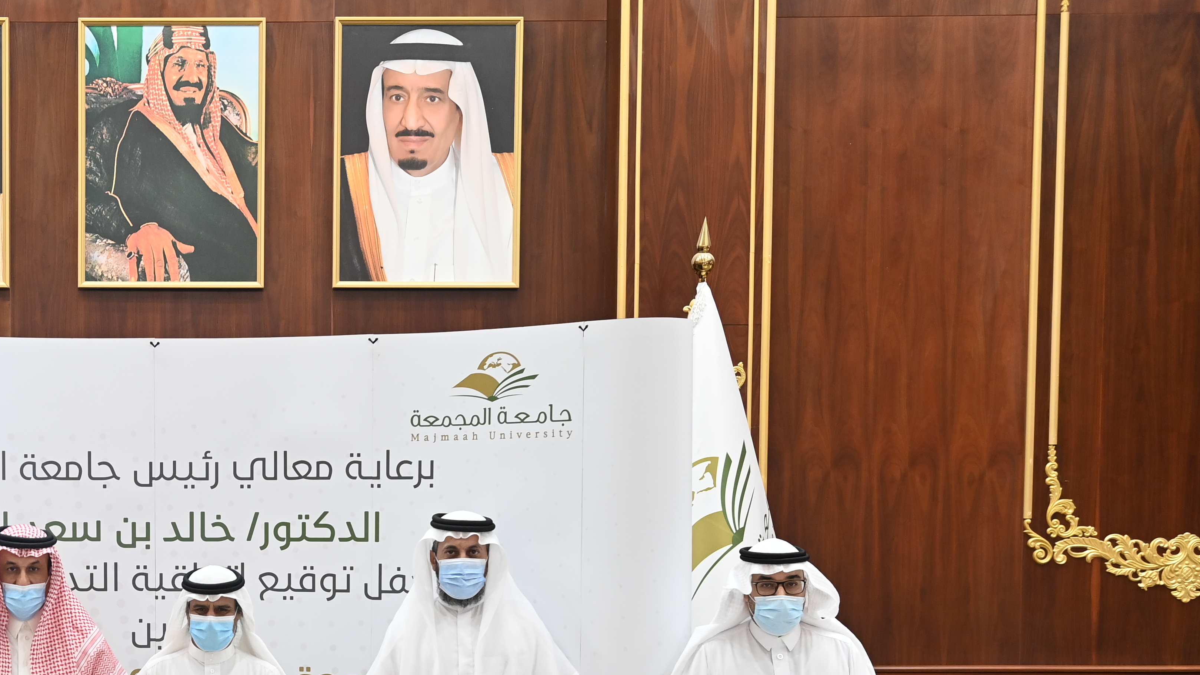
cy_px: 625
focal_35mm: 63
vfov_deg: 18.7
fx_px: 2005
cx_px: 172
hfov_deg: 32.1
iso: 1600
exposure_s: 1/125
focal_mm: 35
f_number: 3.5
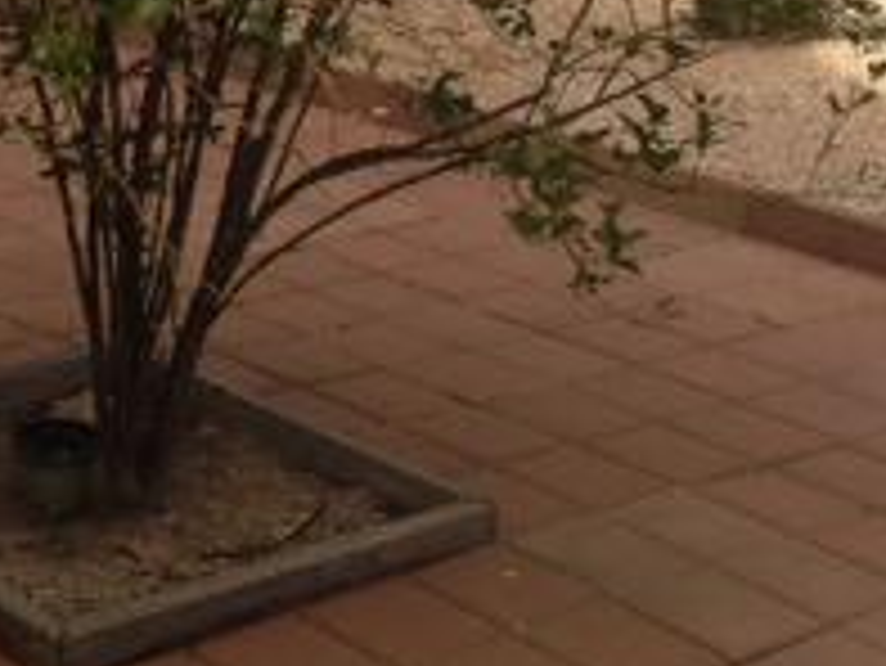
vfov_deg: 13.5
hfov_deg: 17.7
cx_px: -117
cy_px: -144
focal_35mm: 107
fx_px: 2740
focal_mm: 4.12
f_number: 2.4
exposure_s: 1/1355
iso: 64
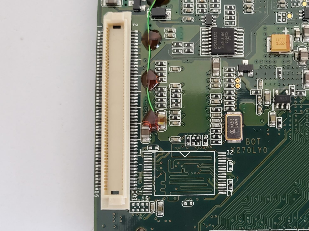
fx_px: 402
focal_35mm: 45
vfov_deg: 32.0
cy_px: 143
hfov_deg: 40.8
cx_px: 234
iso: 200
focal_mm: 4.3
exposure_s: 1/40
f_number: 2.4
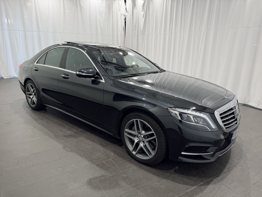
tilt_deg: -16.1
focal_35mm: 24
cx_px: 131
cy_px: 98
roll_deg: -1.6
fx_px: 182
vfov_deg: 56.8
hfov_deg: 71.6
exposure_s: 1/100
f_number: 1.78
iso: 100
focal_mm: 6.76
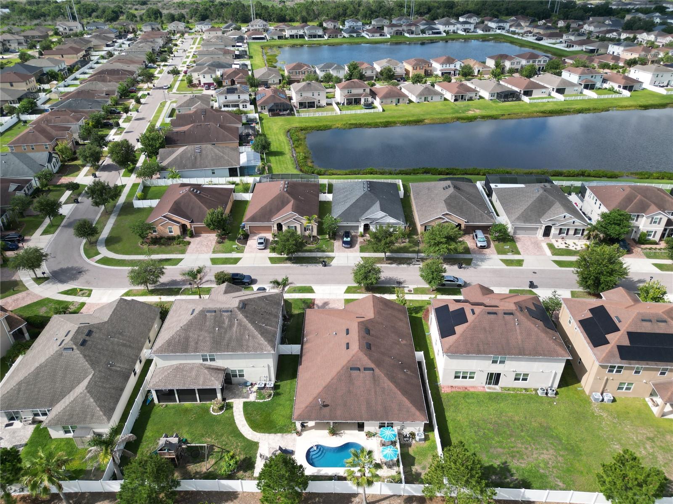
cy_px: 252
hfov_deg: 71.6
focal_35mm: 24
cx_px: 336
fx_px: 467
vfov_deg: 56.8
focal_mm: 6.72
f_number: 1.7
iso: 140
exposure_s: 1/2500
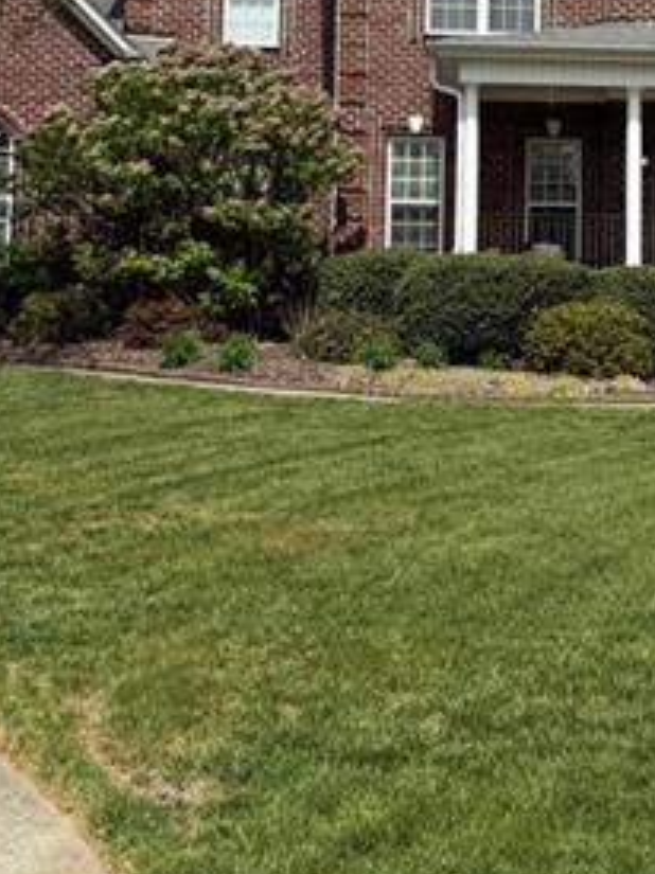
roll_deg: -0.4
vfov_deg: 28.5
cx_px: 620
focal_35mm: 67
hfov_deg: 21.3
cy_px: 207
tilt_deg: +5.5
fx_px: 1692
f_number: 1.78
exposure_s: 1/5714
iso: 80
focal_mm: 6.76
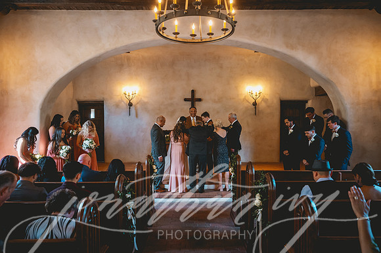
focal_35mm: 24
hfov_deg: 73.8
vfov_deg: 53.1
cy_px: 126
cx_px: 190
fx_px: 254
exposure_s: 1/250
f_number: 2.8
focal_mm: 24
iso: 3200
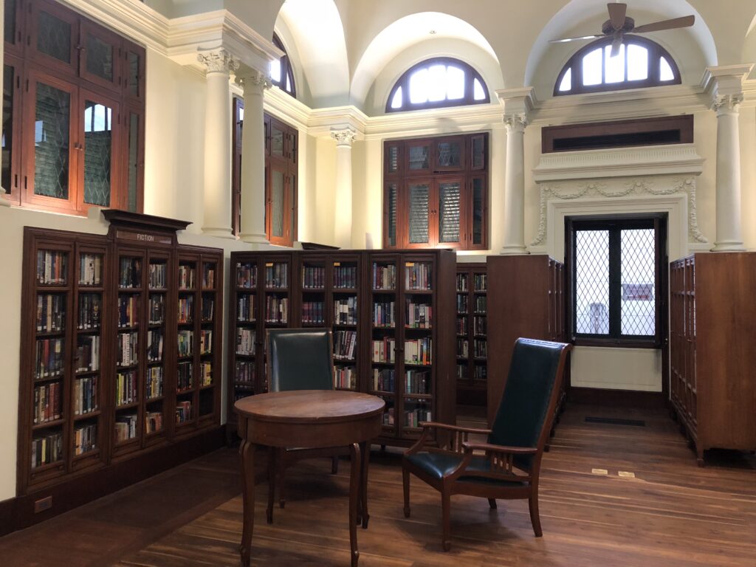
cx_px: 378
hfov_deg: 61.7
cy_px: 284
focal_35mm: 29
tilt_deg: +1.0
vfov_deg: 48.2
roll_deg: -0.6
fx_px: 633
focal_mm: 3.99
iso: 100
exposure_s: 1/13
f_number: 1.8
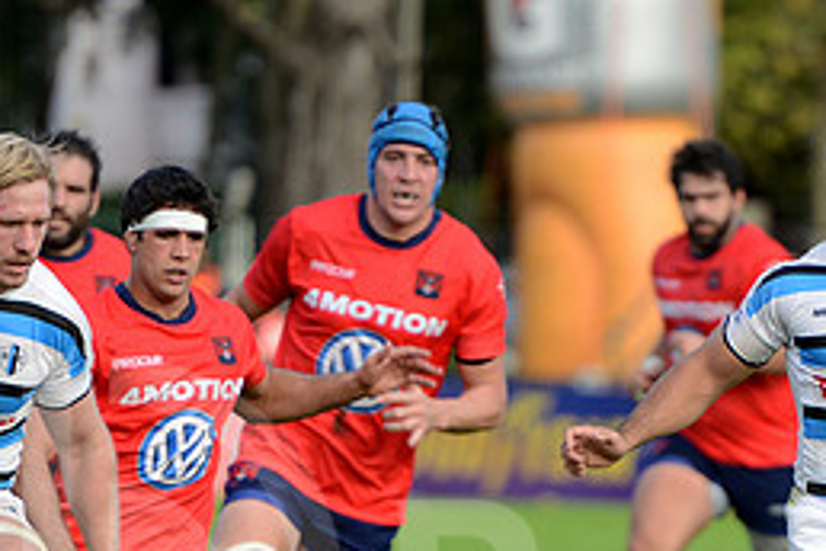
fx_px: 13926
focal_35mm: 607
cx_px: 656
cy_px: 594
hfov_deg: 3.4
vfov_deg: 2.3
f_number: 4
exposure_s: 1/500
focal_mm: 270
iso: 500
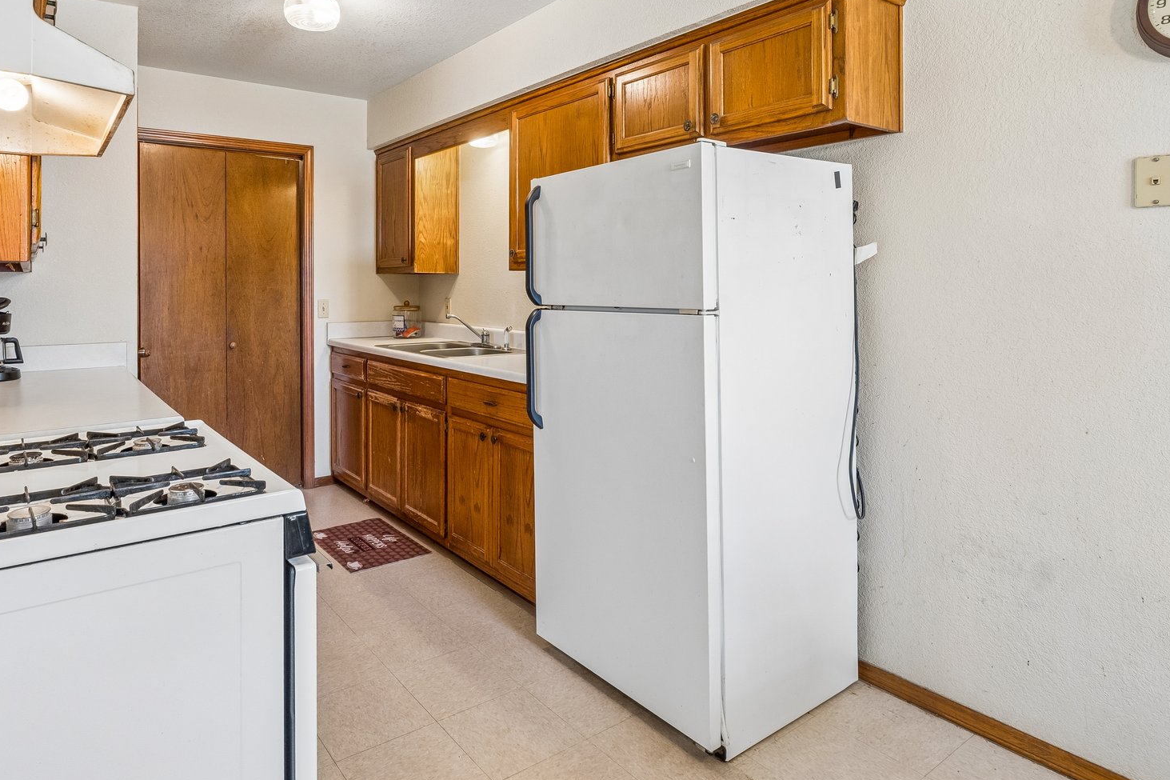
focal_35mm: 21
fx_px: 682
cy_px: 285
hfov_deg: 80.7
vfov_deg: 58.6
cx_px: 503
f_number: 8
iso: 200
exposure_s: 1/20
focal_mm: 10
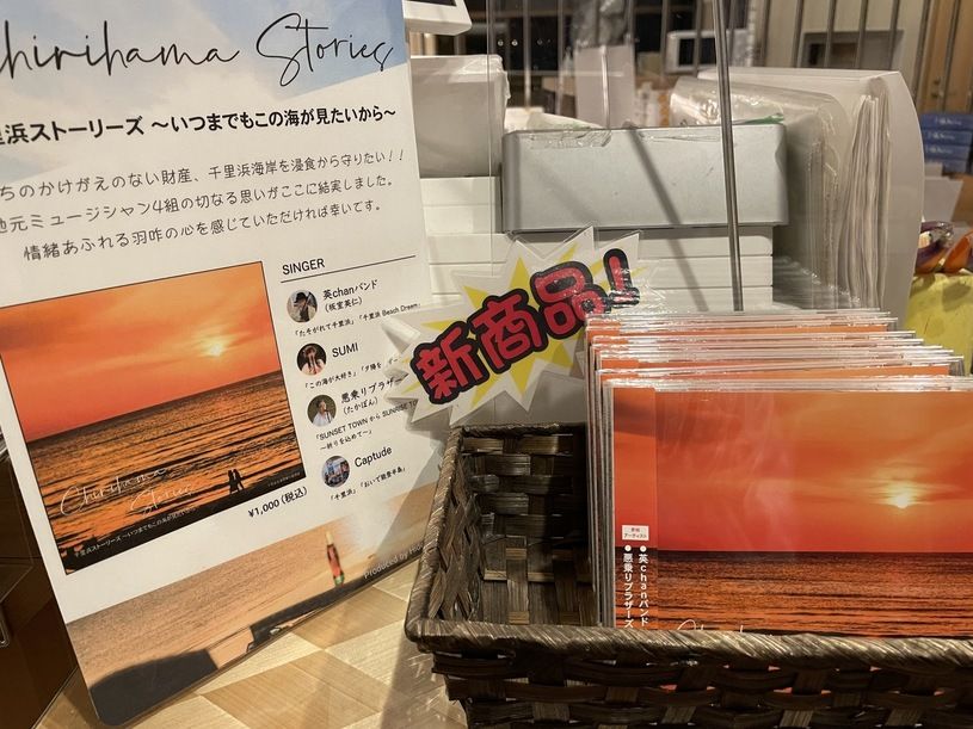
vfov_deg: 53.1
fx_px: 731
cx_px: 486
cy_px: 364
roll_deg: +2.1
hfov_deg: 67.3
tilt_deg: -20.2
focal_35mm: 26
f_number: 1.6
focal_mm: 4.2
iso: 250
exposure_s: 1/60
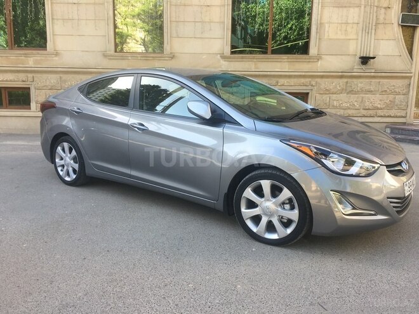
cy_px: 157
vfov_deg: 48.2
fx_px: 351
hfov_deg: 61.7
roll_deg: +0.0
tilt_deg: -9.9
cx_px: 210
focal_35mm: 29
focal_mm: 4.15
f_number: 2.2
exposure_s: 1/118
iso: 25
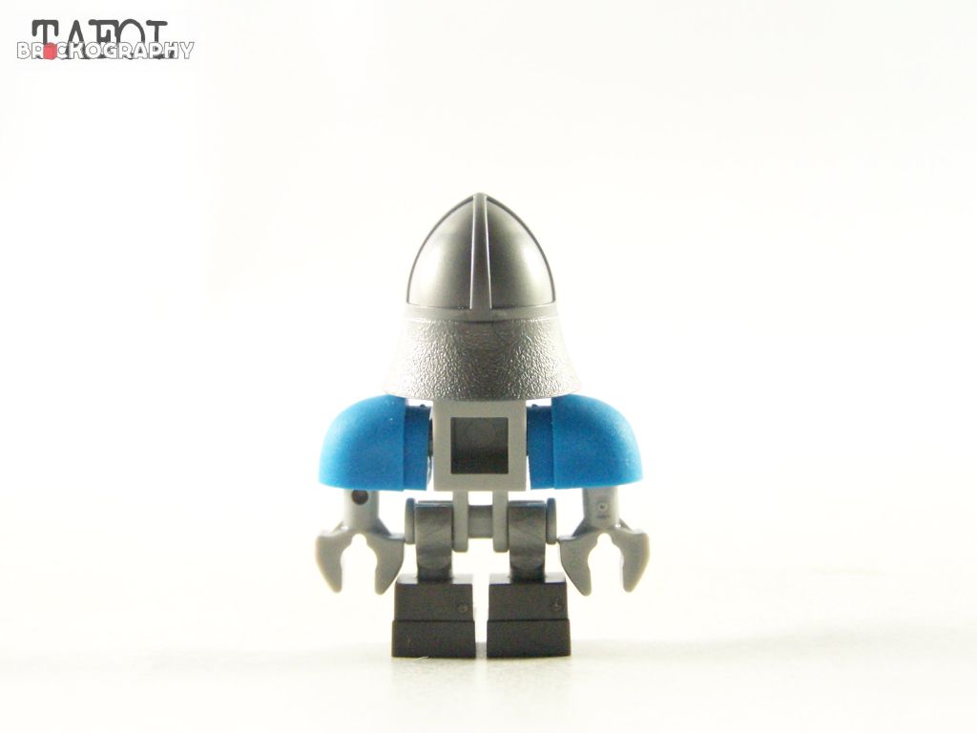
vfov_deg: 21.3
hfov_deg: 28.2
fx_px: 1947
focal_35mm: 69
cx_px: 488
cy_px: 366
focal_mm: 11.5
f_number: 3.2
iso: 400
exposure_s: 1/60
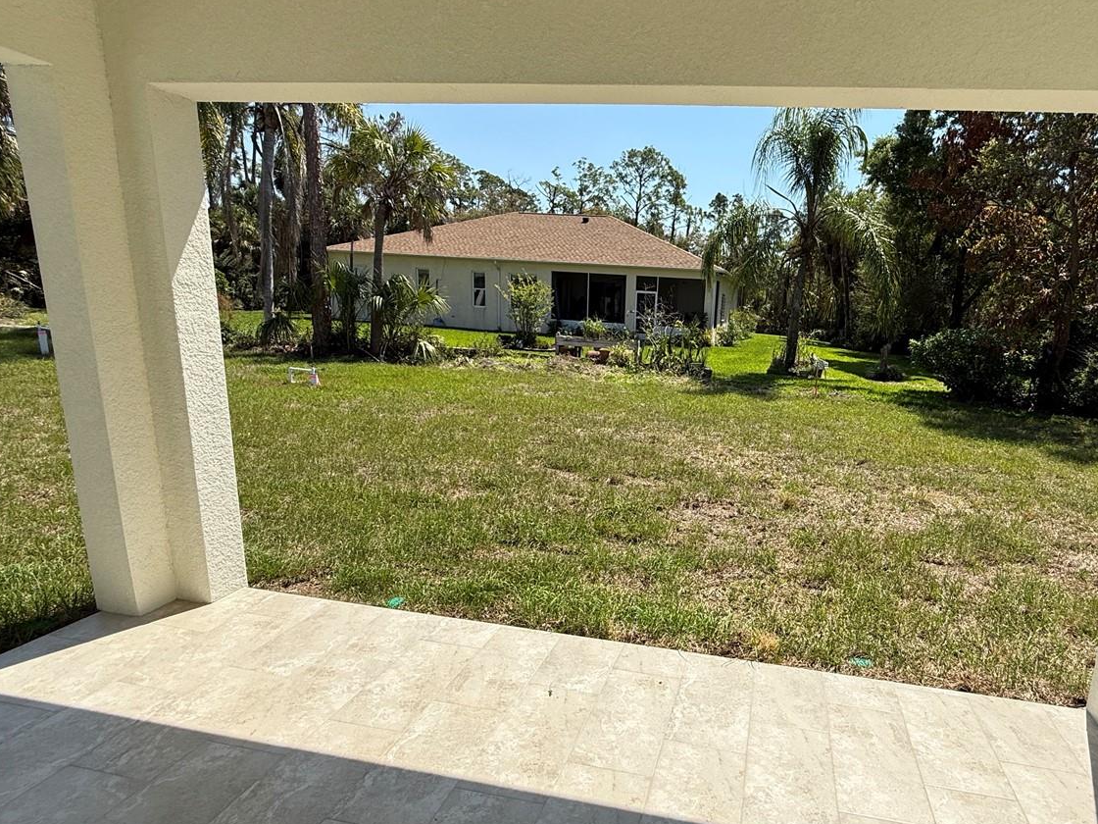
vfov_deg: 65.8
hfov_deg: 80.4
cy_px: 453
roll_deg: -3.4
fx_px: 634
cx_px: 676
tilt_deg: -12.9
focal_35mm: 20
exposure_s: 1/1698
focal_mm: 2.22
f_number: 2.2
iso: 50
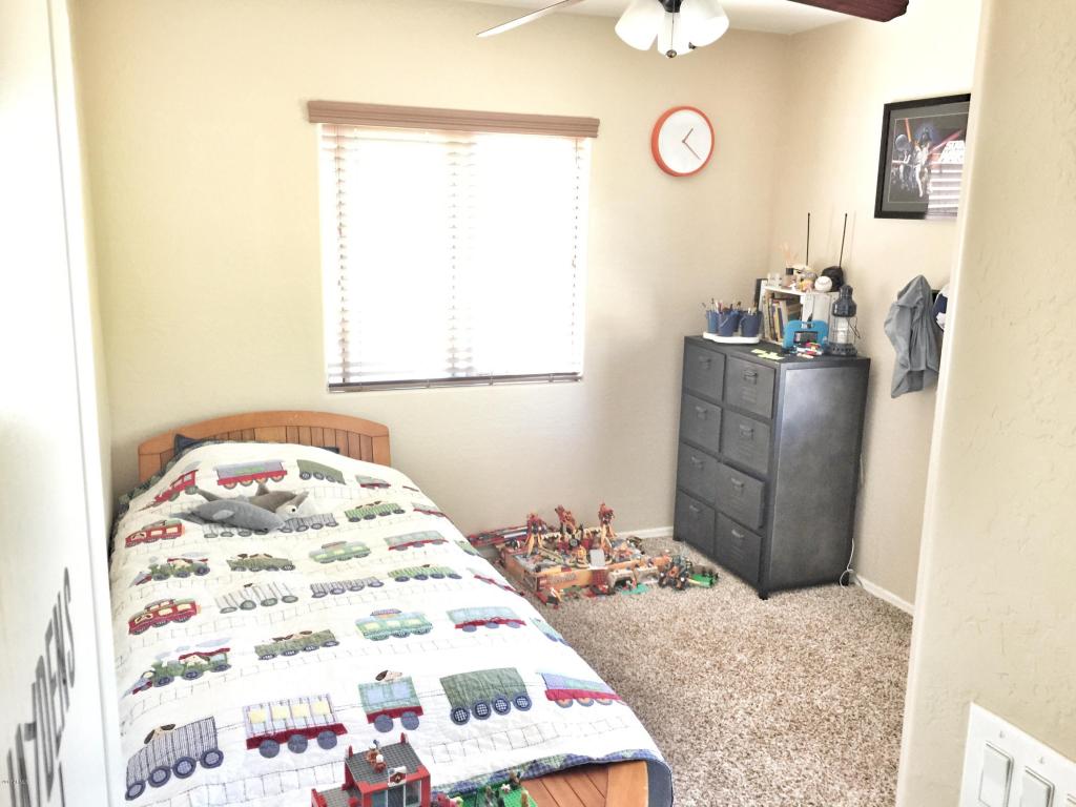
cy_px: 404
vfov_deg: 48.2
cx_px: 538
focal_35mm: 29
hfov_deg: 61.7
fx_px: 901
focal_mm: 4.15
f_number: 2.2
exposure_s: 1/15
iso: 125
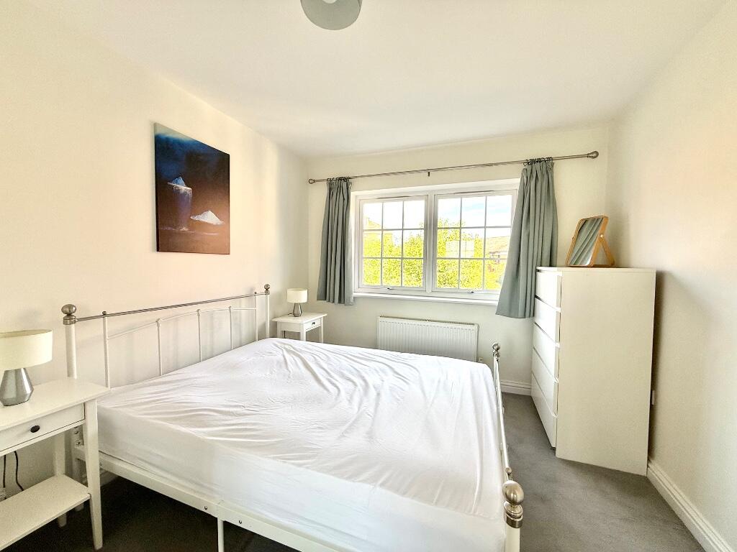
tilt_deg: -2.7
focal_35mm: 14
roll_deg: -1.1
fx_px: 298
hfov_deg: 102.1
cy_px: 276
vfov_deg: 85.7
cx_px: 368
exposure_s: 1/182
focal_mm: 2.22
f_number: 2.2
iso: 64
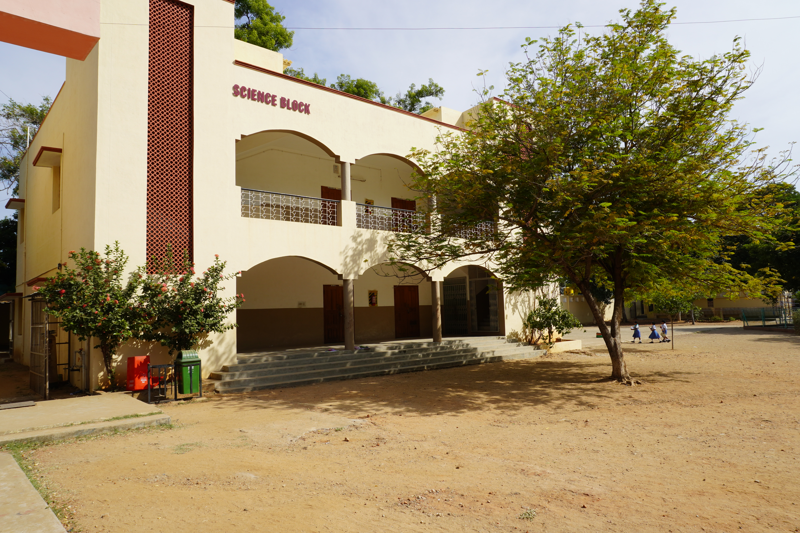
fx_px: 533
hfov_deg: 73.7
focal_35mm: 24
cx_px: 400
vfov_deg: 53.1
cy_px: 266
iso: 100
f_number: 10
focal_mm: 16
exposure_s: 1/160
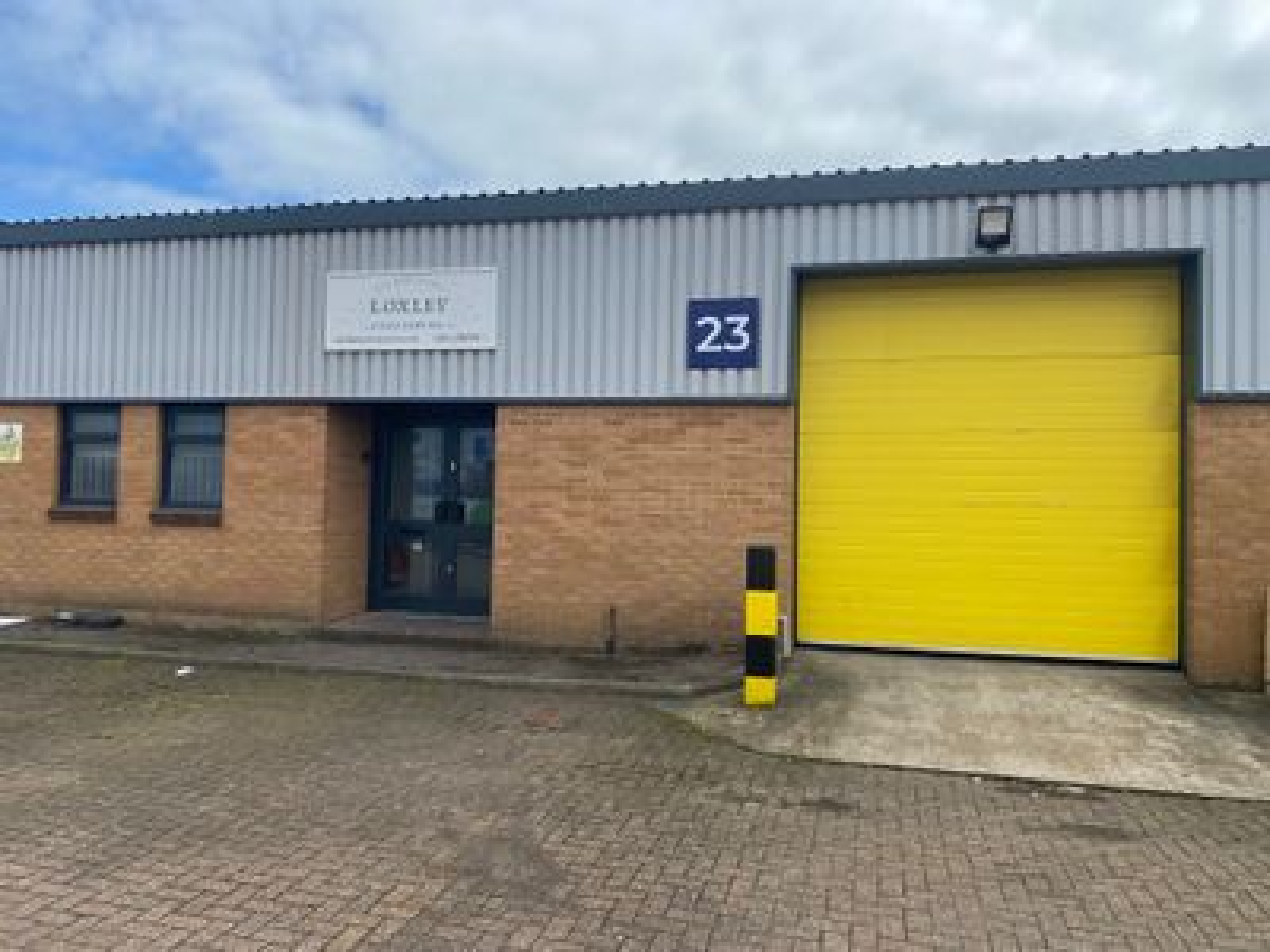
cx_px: 635
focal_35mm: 26
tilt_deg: +0.3
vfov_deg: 53.1
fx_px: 954
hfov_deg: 67.3
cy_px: 476
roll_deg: -0.6
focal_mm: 4.25
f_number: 1.8
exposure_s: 1/3497
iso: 32
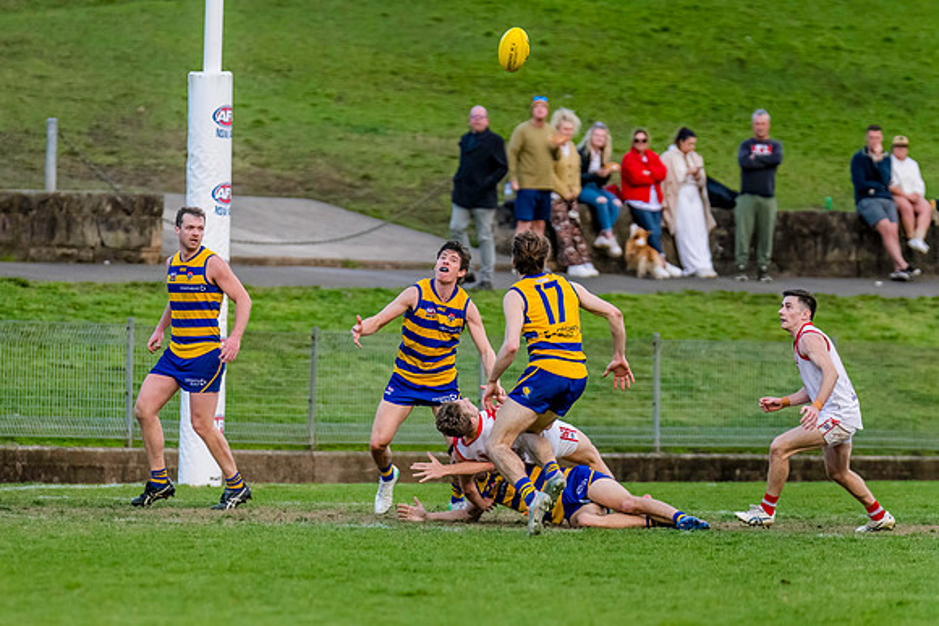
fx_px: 9833
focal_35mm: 377
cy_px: 369
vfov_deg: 3.6
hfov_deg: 5.5
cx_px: 366
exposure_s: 1/1600
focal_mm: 290
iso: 2200
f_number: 4
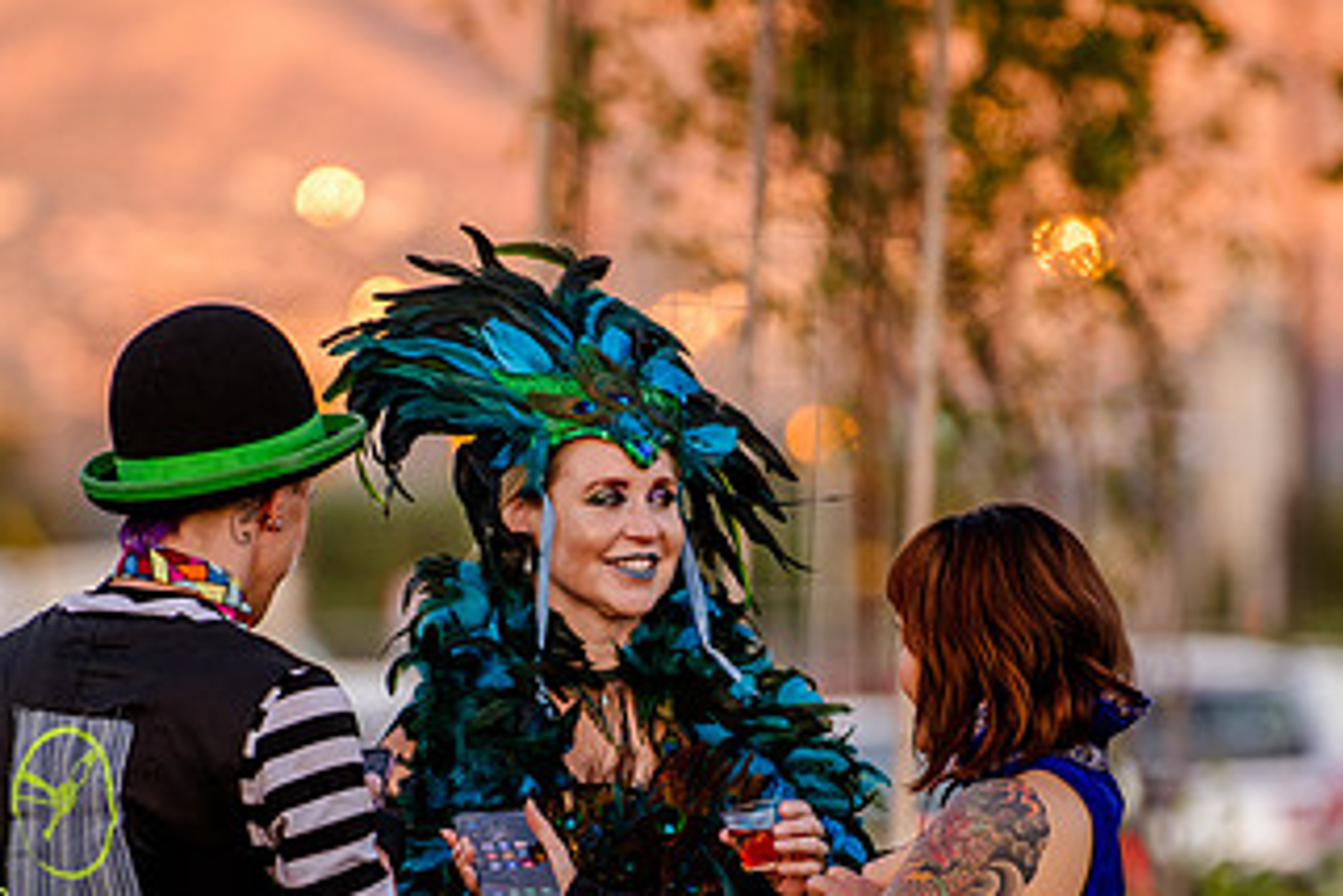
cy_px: 870
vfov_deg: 2.7
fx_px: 19211
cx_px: 647
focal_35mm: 515
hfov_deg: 4.0
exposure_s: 1/320
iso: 400
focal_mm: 200
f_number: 2.8
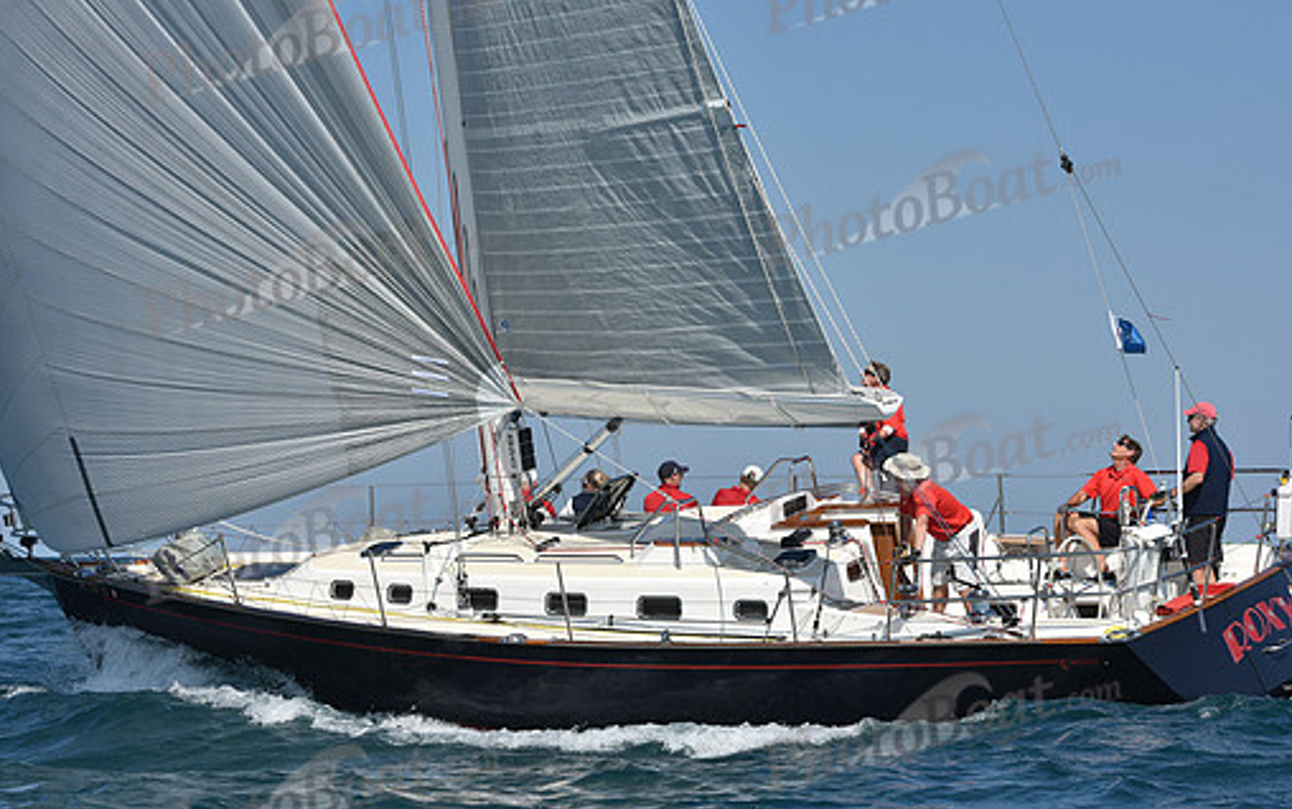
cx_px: 633
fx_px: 3769
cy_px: 370
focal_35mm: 107
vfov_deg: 12.2
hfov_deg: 19.5
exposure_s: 1/1600
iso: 250
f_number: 8
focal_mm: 92
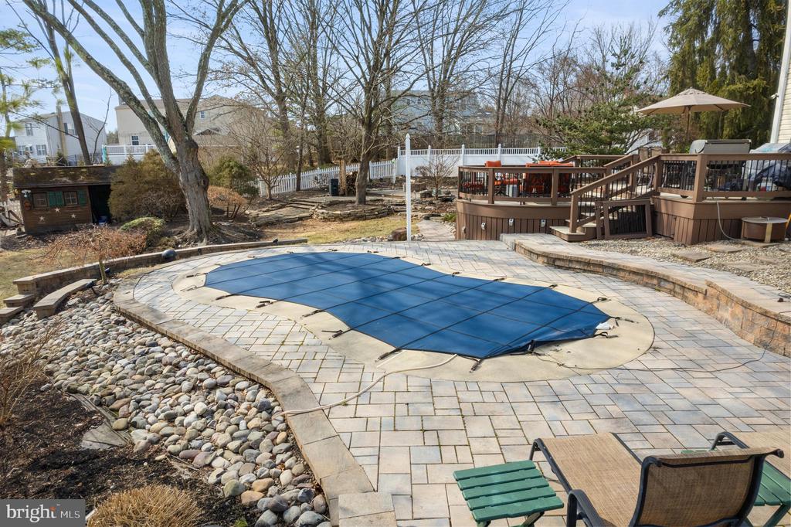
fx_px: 483
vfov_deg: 57.2
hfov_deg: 78.6
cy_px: 264
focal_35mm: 22
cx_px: 396
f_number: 2.8
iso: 120
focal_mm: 8.38
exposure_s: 1/200
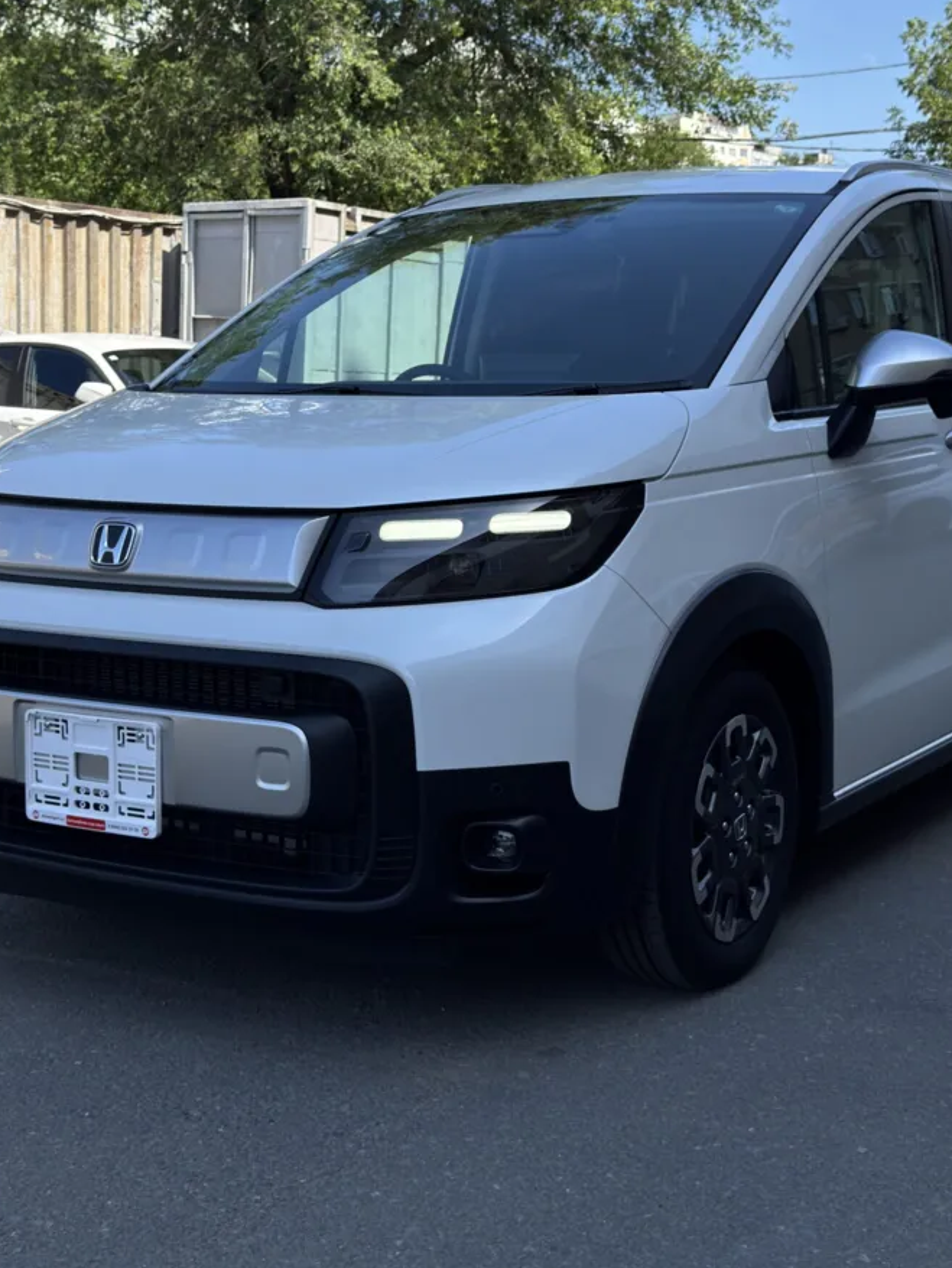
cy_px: 518
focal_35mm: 51
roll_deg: -0.1
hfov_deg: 28.6
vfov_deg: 37.4
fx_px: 1869
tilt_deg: -2.6
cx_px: 510
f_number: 1.78
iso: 100
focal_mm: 6.76
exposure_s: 1/3257
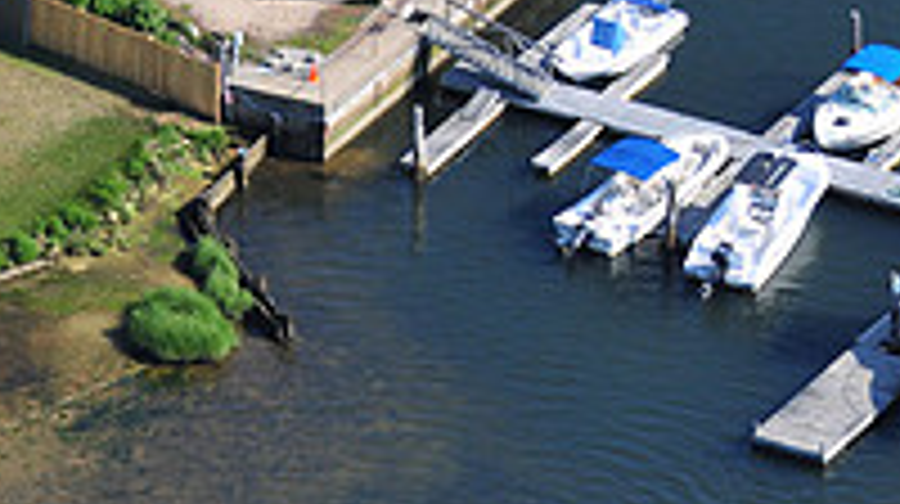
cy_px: -281
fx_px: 14649
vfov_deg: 2.0
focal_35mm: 615
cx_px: 1269
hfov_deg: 3.5
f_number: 5.6
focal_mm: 135
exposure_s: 1/640
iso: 200
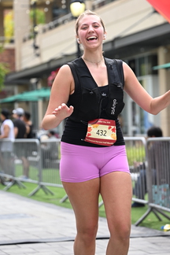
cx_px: 107
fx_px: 949
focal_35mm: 134
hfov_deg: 10.2
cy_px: 76
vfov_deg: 15.3
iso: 640
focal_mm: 79
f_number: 2.8
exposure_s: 1/2500
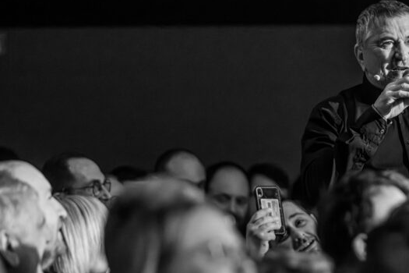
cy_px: 156
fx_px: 4430
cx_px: 380
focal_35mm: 390
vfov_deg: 3.5
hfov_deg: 5.3
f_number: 2.8
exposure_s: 1/320
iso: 5000
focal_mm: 200
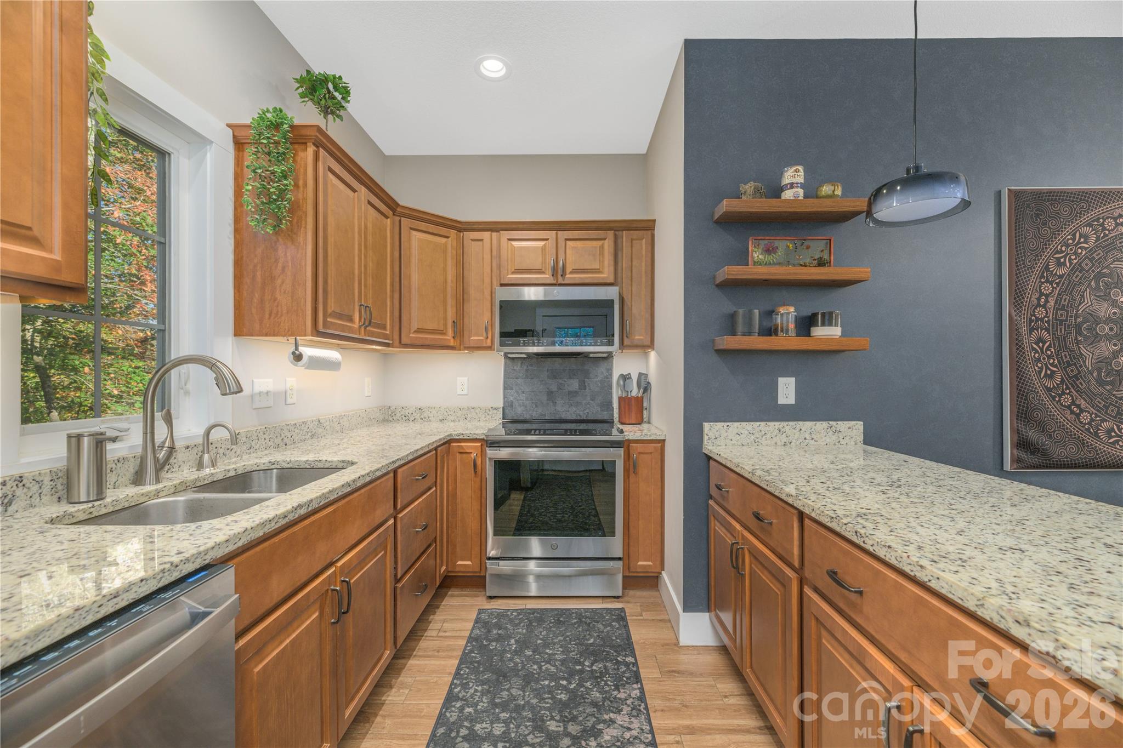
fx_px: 437
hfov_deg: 104.3
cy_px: 374
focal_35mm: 14
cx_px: 562
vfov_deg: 81.2
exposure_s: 1/200
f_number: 8
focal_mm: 14
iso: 320
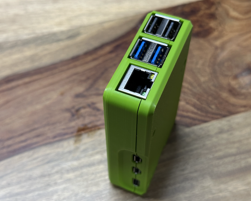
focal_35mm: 51
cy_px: 102
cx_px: 130
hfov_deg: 36.7
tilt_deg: -54.6
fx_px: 379
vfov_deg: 29.7
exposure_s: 1/33
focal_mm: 6.86
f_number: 1.78
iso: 200
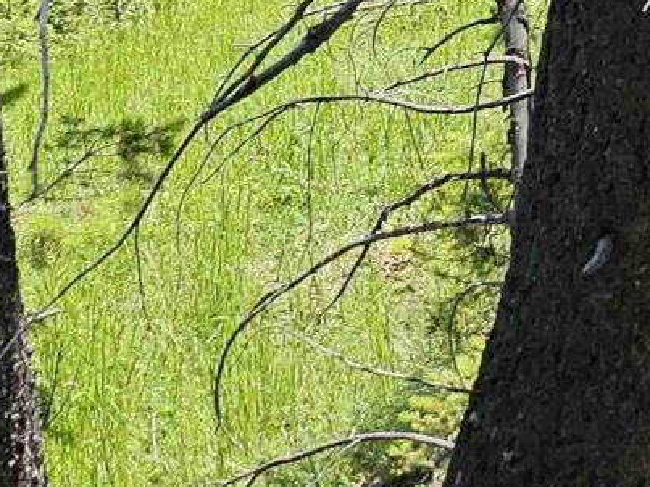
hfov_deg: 13.1
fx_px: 2741
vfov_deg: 9.9
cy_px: -173
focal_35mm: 146
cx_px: 805
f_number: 1.7
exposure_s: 1/279
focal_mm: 6.3
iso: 10
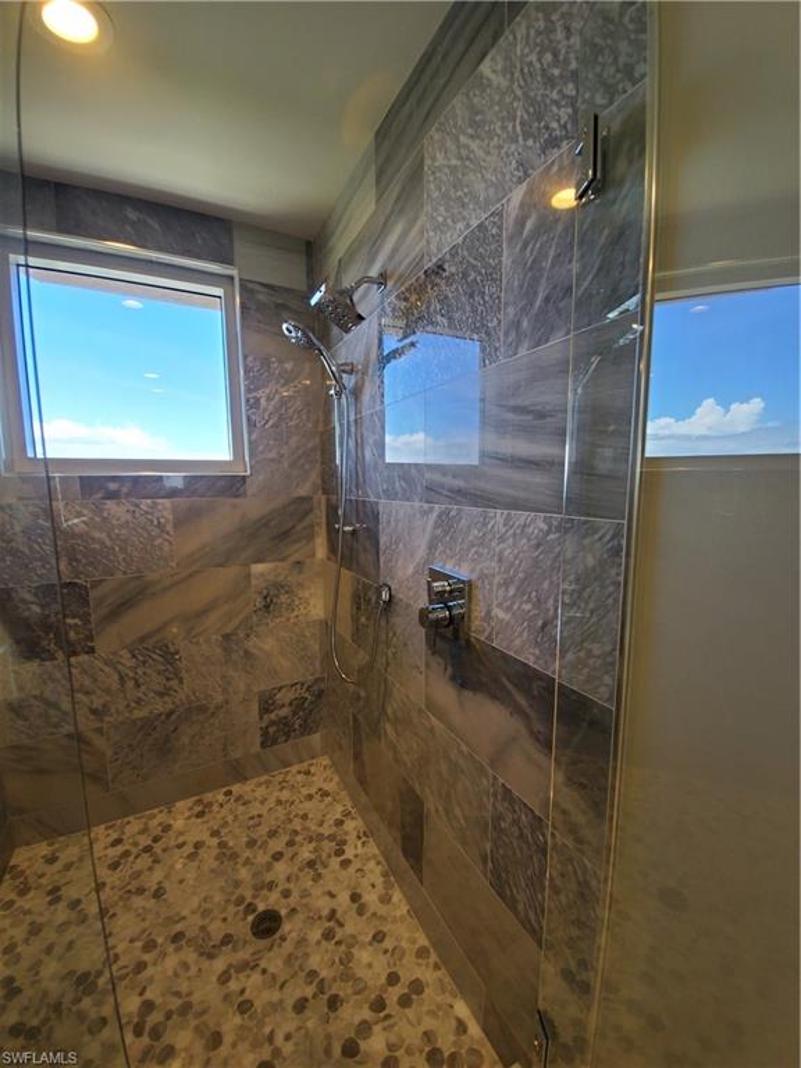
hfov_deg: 89.9
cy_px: 534
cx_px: 400
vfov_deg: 106.2
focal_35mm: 13
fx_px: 401
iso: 125
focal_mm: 1.8
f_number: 2.2
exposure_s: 1/59
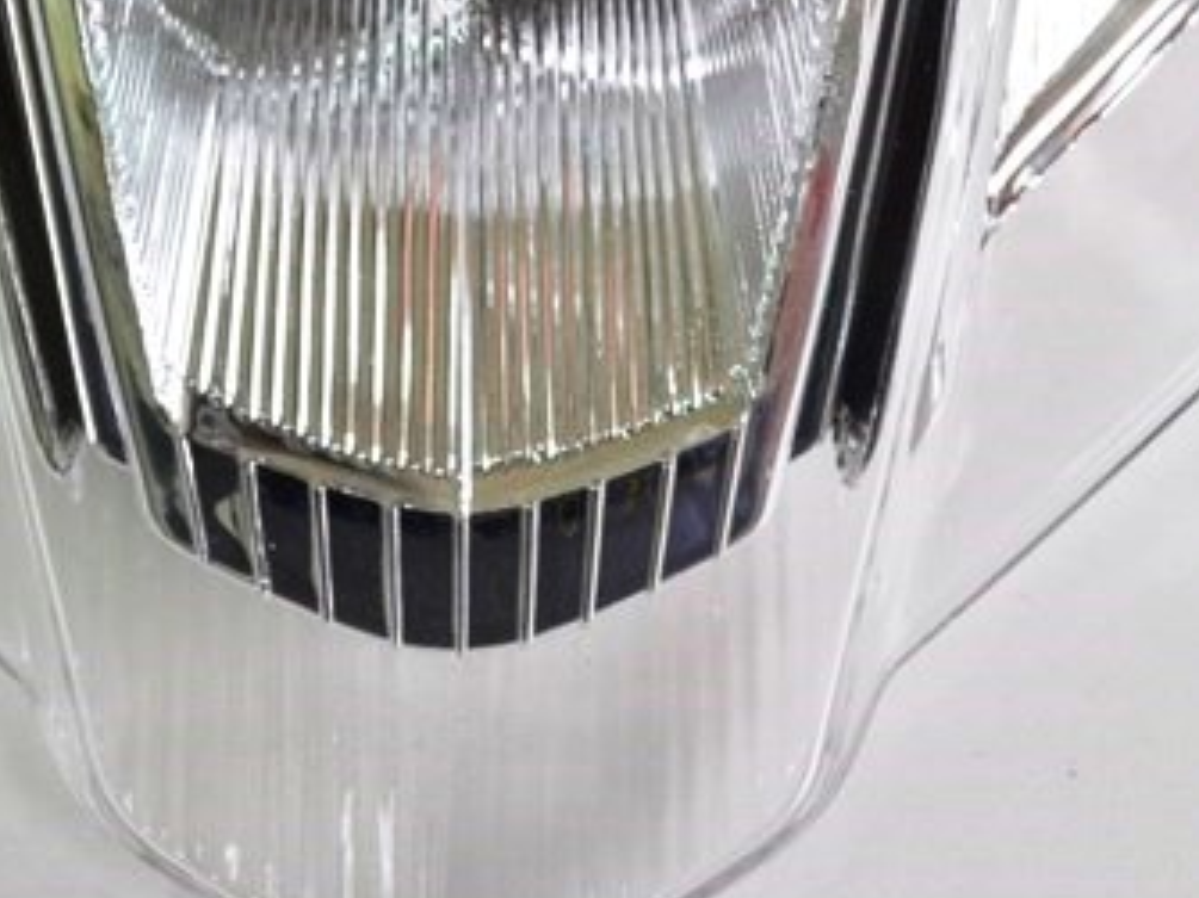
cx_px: 526
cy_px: -297
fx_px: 3705
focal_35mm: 107
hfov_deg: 18.4
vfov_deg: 13.3
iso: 1600
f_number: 7.1
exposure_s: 1/160
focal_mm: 22
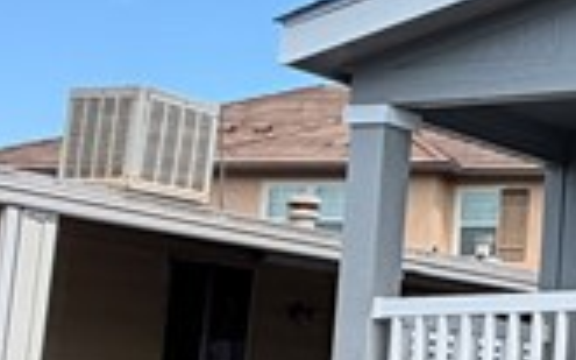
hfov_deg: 17.3
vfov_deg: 14.2
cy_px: 213
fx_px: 1444
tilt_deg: +9.1
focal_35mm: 92
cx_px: 1110
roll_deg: +0.0
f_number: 2.2
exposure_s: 1/770
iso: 40
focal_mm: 2.22
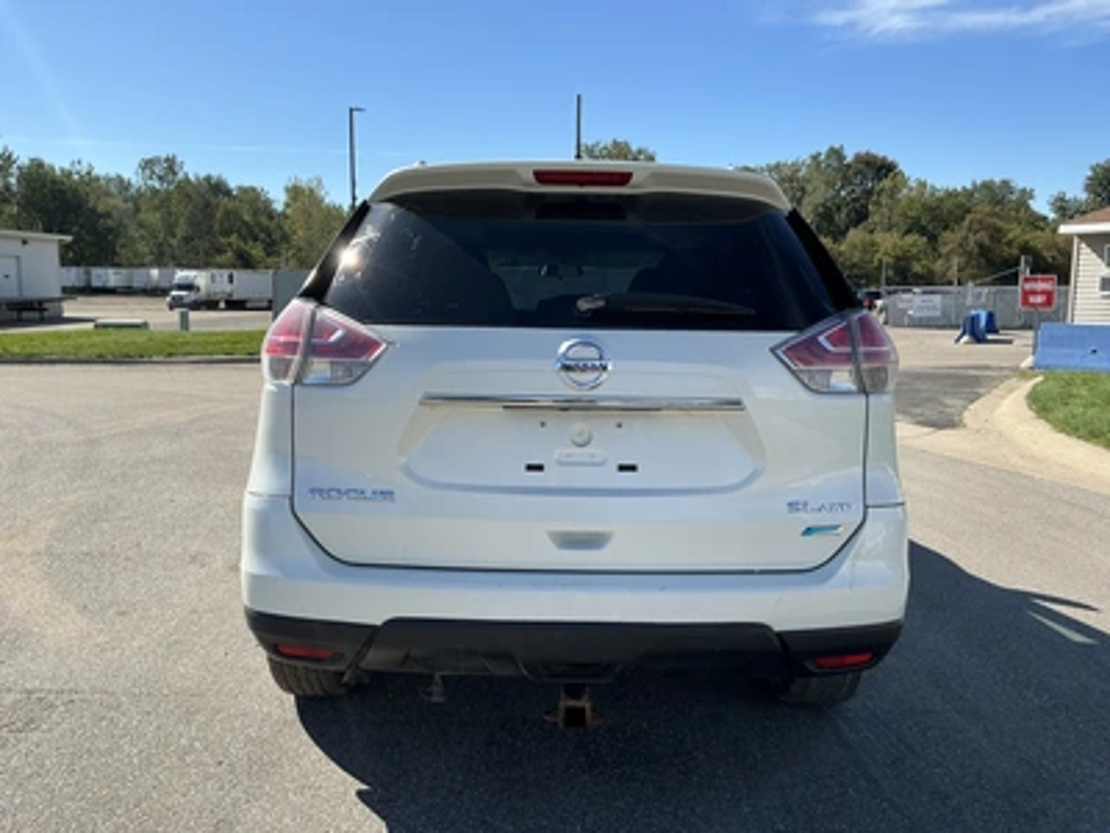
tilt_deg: -3.2
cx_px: 555
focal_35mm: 28
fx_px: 898
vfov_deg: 49.7
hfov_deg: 63.4
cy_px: 416
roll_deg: -0.6
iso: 25
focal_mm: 3
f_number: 1.8
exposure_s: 1/1626
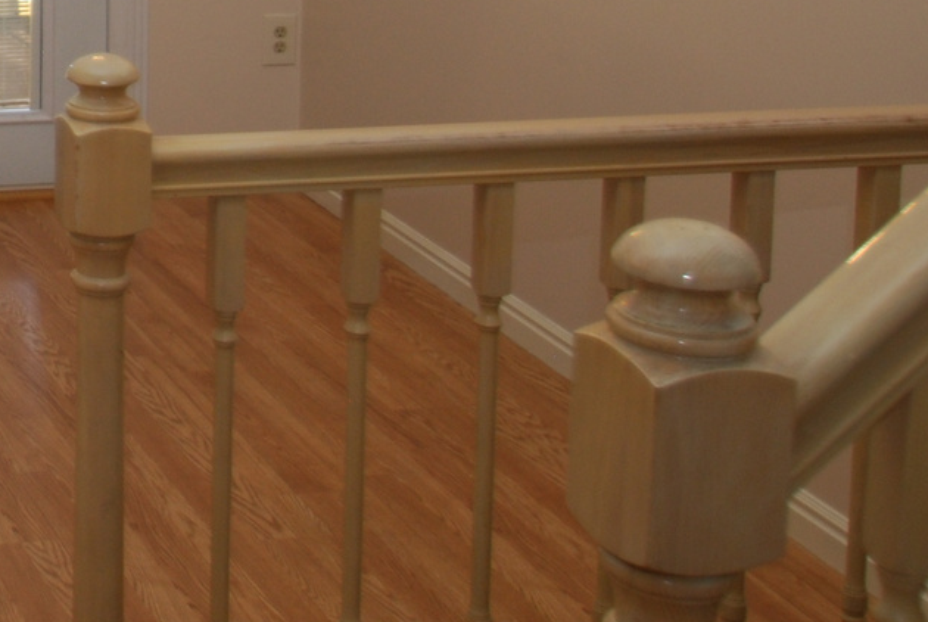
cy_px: -167
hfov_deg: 22.3
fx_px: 2013
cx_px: -386
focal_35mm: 78
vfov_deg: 16.6
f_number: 4.2
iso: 200
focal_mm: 16
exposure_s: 1/60
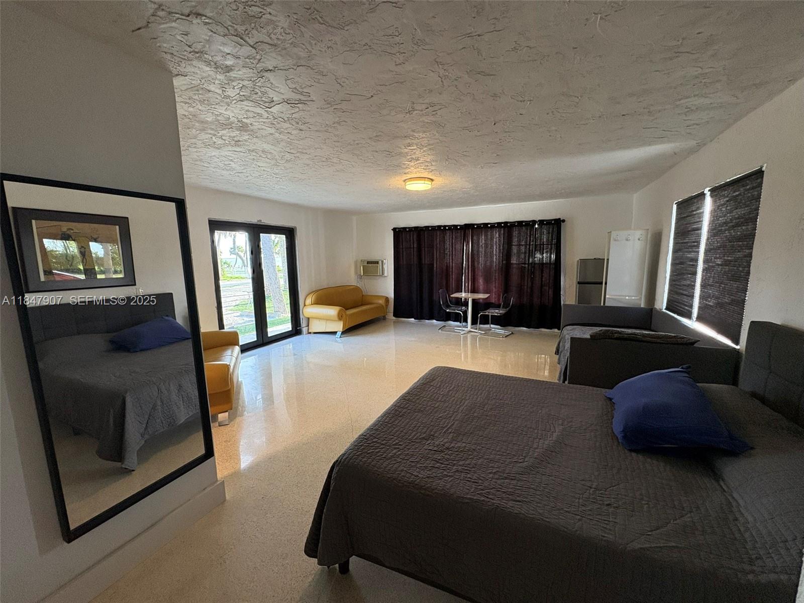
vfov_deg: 85.7
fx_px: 325
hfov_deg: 102.1
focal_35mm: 14
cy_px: 302
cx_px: 402
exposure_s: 1/60
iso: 250
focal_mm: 2.22
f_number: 2.2
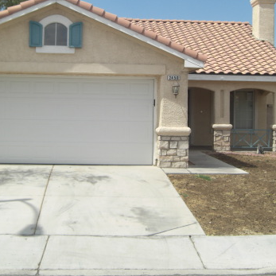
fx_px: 559
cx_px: 138
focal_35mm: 62
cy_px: 96
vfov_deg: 27.6
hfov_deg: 27.7
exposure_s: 1/200
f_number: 8
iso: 80
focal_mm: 7.9
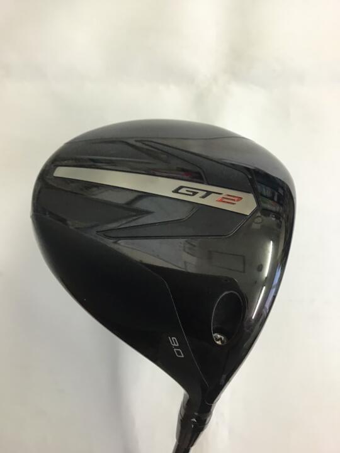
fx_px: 406
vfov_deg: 58.4
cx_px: 170
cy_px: 226
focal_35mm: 31
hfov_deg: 45.4
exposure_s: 1/33
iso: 125
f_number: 2.4
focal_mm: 3.3
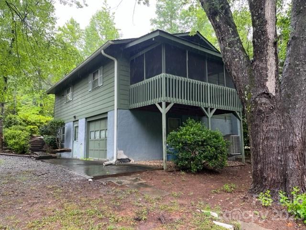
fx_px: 230
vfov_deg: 53.1
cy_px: 115
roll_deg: +0.9
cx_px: 153
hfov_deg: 67.3
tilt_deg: +8.3
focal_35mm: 26
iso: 64
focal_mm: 5.1
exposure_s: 1/133
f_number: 1.6
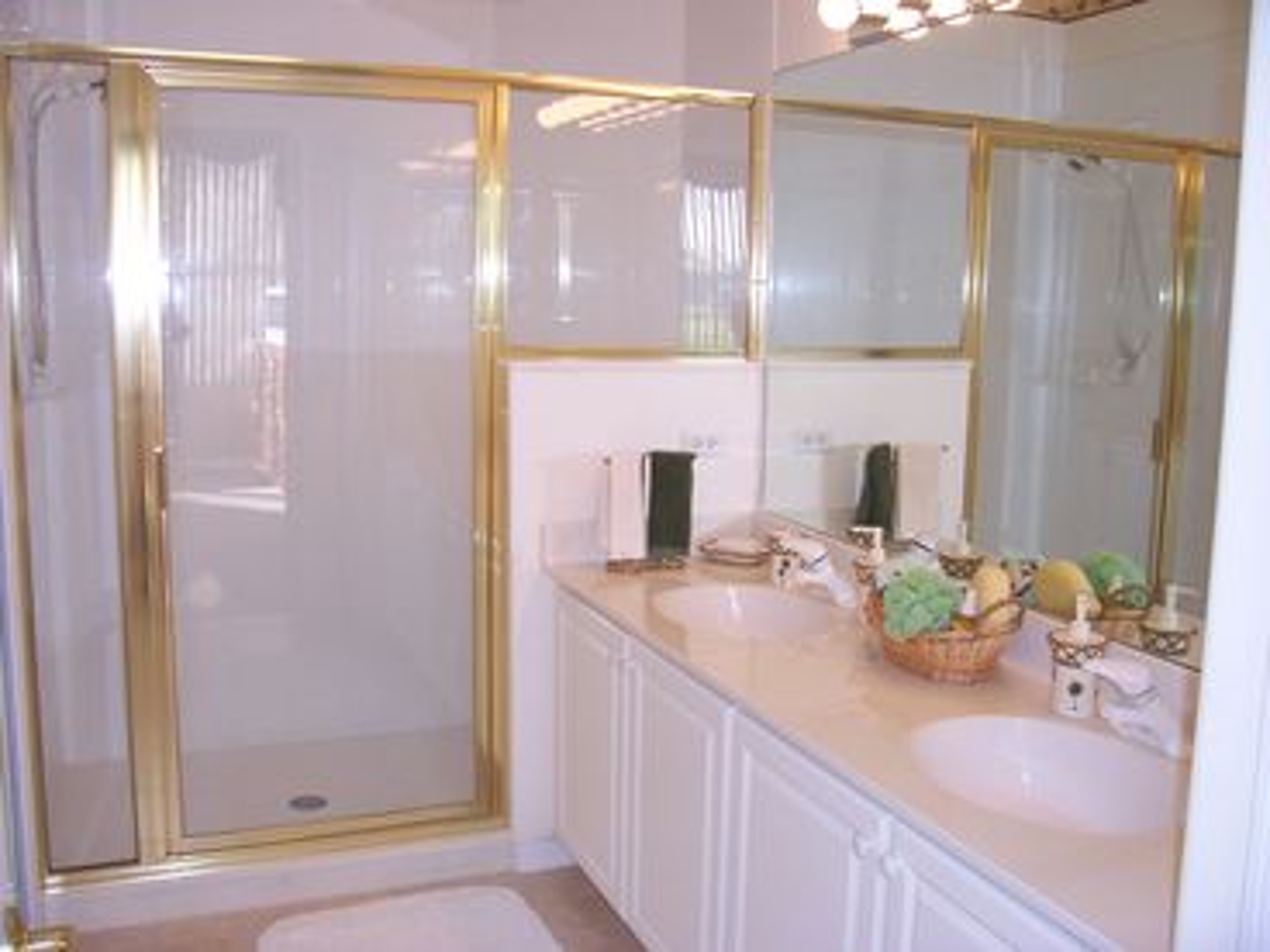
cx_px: 635
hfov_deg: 54.0
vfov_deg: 41.8
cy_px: 476
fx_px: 1247
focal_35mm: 34
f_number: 2.7
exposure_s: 1/60
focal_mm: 5.6
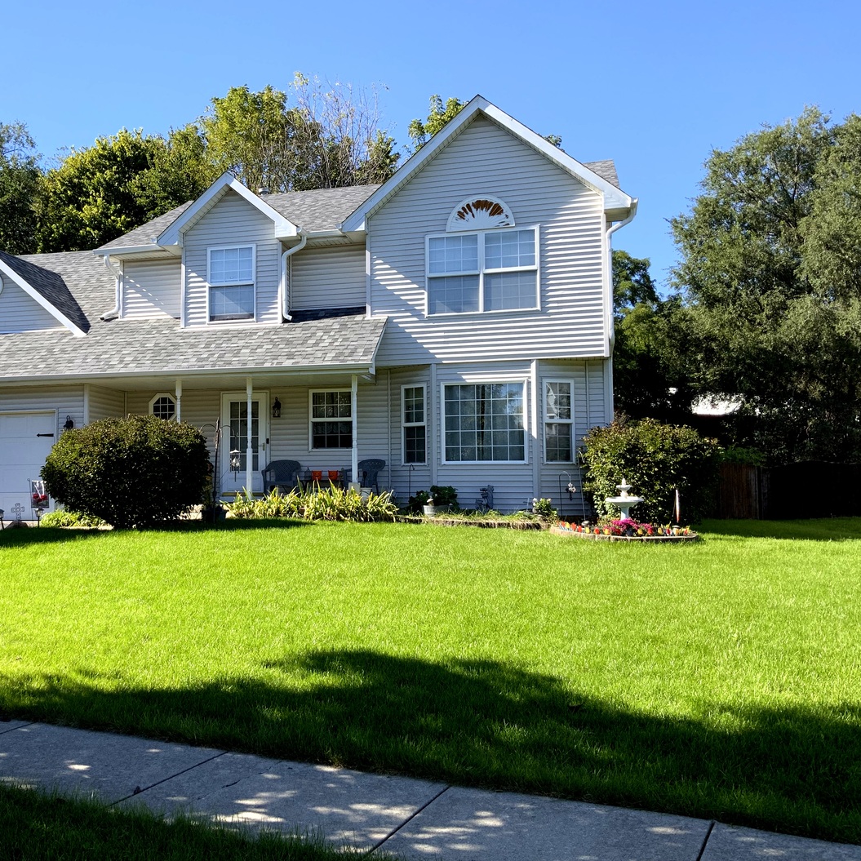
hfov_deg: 46.5
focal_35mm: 35
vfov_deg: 47.2
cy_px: 421
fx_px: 985
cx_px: 294
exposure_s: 1/883
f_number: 1.8
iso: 16
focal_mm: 3
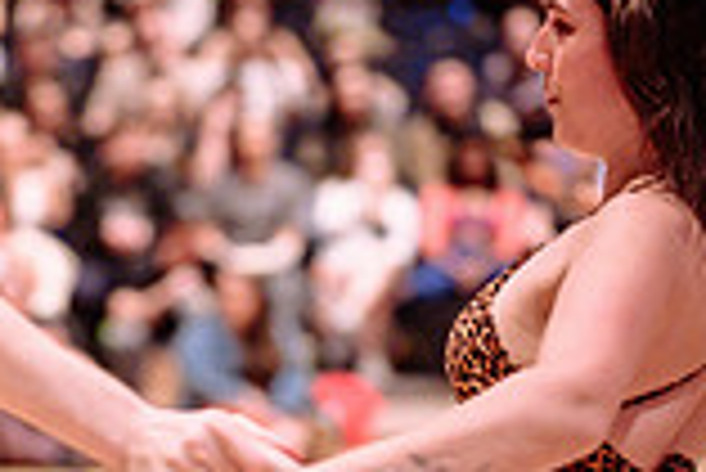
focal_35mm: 214
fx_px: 4201
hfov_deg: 9.6
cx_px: 277
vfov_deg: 6.4
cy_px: 375
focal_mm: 50
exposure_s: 1/250
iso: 1600
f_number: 1.2
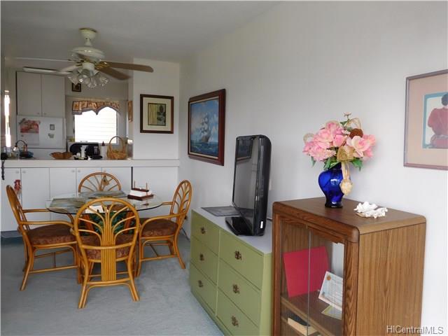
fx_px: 324
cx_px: 224
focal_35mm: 25
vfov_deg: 54.9
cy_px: 168
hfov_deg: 69.4
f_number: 3.4
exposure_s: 1/100
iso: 125
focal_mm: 4.5
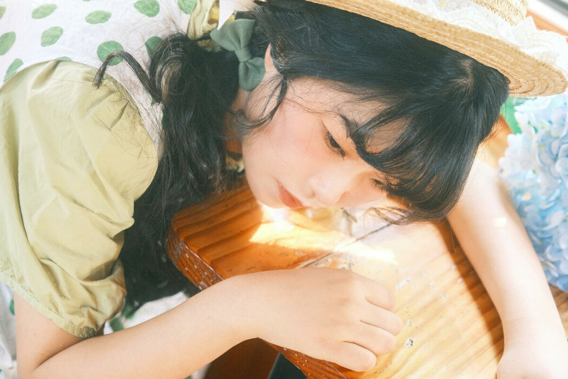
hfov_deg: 33.4
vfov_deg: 22.6
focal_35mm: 60
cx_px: 284
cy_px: 190
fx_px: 947
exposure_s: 1/30
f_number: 2.8
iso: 800
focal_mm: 40.1
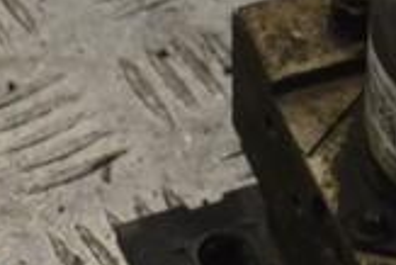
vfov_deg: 4.5
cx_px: 428
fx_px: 3334
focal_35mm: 303
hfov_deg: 6.8
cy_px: 229
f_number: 10
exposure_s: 1/400
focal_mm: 55
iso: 3200
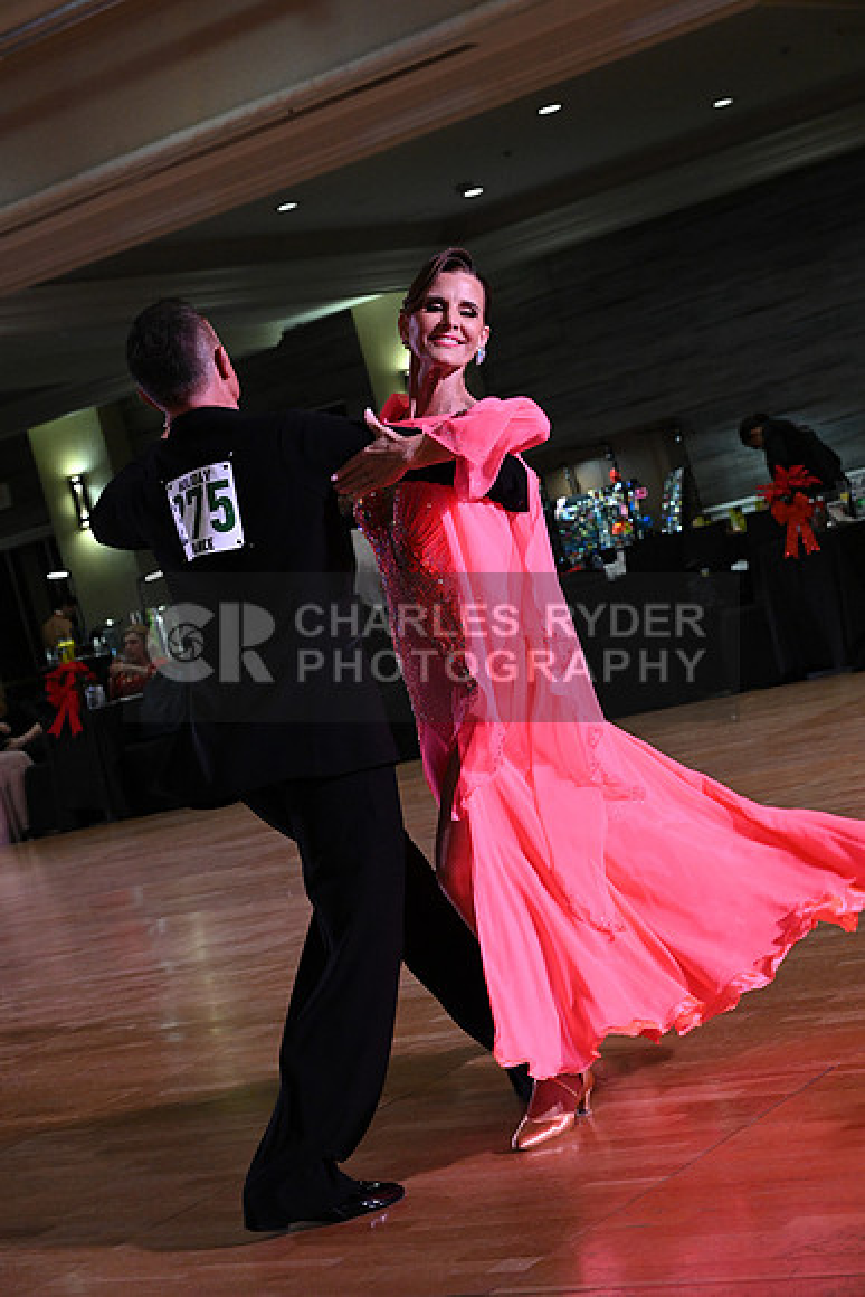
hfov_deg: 20.0
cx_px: 432
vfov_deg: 29.6
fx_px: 2449
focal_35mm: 68
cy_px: 648
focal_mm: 68
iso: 5000
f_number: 7.1
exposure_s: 1/320
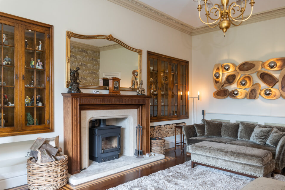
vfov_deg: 49.5
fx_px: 206
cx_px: 153
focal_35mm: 26
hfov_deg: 69.3
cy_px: 101
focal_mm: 24
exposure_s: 1/8
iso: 400
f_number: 8
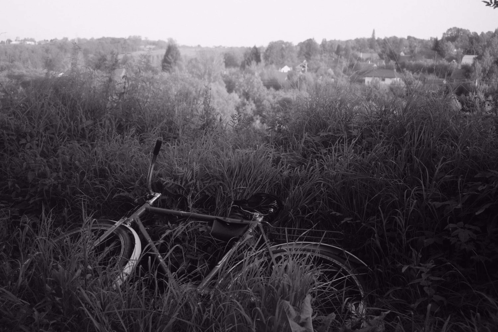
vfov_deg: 28.1
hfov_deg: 41.1
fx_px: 664
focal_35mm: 48
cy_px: 166
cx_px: 249
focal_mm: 32
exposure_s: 1/320
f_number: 4.5
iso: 160
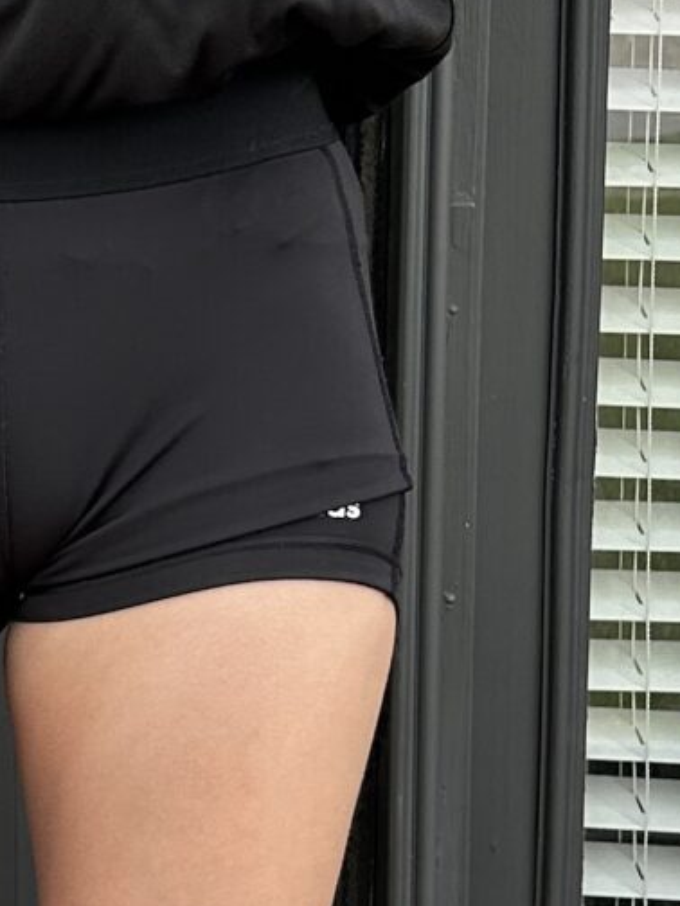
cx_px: -187
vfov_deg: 14.9
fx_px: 3457
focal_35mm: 132
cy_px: 439
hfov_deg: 11.0
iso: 50
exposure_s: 1/827
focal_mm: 5.7
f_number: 1.5
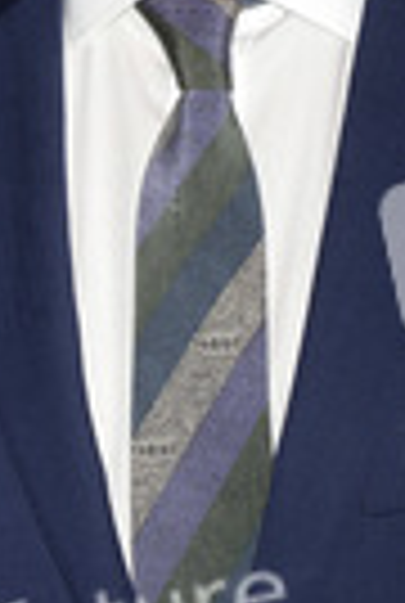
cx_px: 205
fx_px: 5003
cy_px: 4
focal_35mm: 298
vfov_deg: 6.9
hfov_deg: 4.6
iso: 800
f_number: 6.3
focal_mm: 100
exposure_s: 1/250
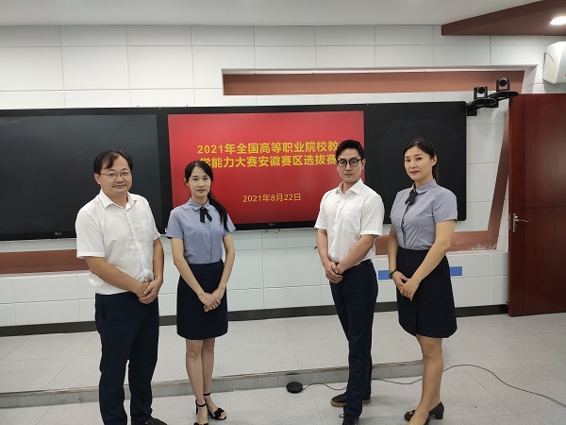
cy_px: 212
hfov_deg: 67.3
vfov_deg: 53.1
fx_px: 425
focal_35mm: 26
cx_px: 283
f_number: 1.75
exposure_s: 1/60
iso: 170
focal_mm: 4.77
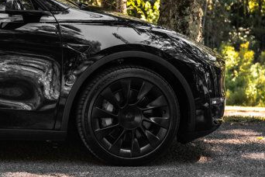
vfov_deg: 10.4
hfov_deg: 15.6
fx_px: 964
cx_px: 93
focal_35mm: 131
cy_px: 45
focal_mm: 70
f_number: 5
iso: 800
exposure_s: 1/400
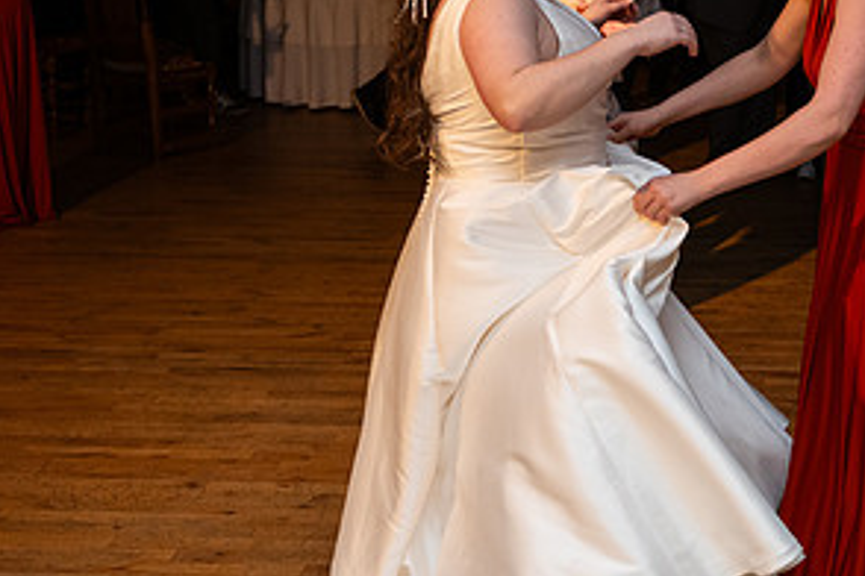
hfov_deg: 29.6
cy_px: 113
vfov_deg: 20.1
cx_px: 659
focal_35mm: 67
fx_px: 1610
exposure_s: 1/160
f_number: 3.5
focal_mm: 34
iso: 800
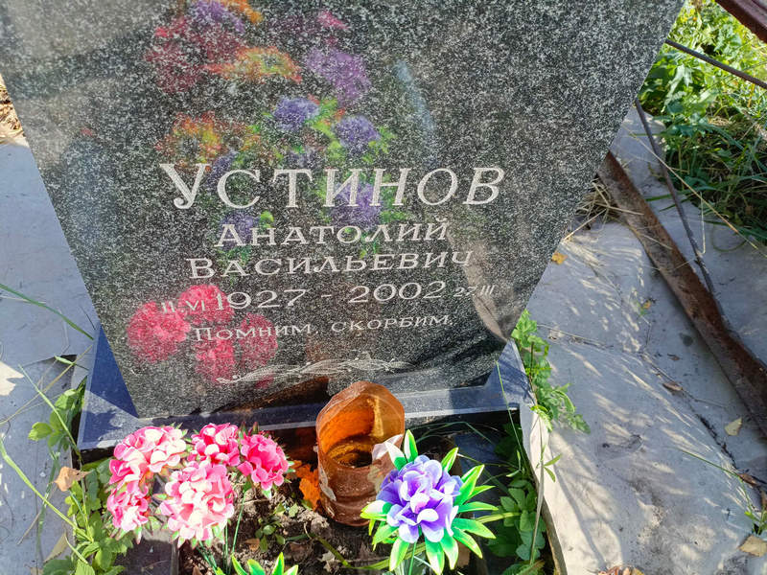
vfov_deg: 54.9
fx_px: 554
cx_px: 384
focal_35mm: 25
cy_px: 288
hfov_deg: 69.4
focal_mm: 4.76
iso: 112
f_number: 1.69
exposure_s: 1/302
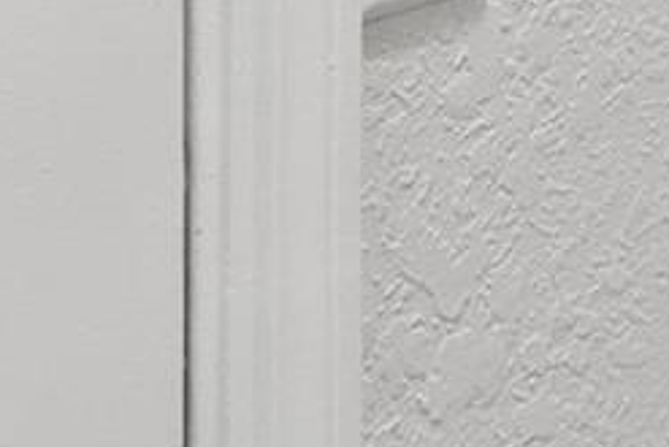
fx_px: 1804
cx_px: 1097
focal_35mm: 97
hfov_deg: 18.0
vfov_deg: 12.5
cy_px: -431
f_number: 8
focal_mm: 10
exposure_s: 1/3.33
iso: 160
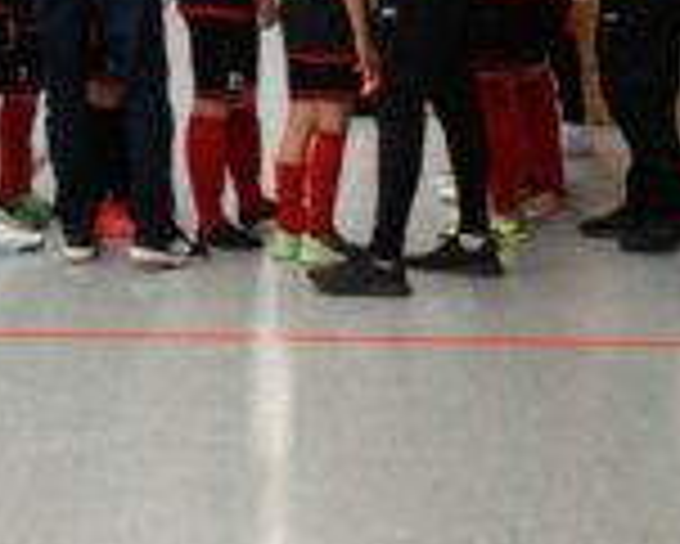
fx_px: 2180
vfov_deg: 14.2
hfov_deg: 17.5
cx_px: 108
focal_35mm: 108
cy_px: 99
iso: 2000
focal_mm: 29
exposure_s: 1/60
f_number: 7.1
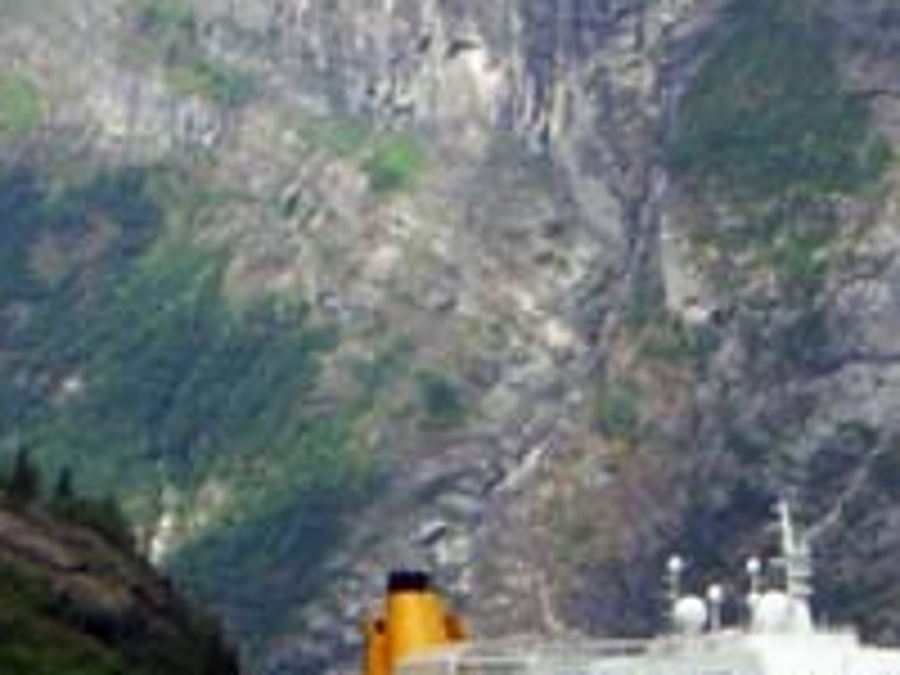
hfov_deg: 6.9
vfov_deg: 5.1
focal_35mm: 289
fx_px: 7514
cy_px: 556
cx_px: 279
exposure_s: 1/125
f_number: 7.7
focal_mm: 17.4
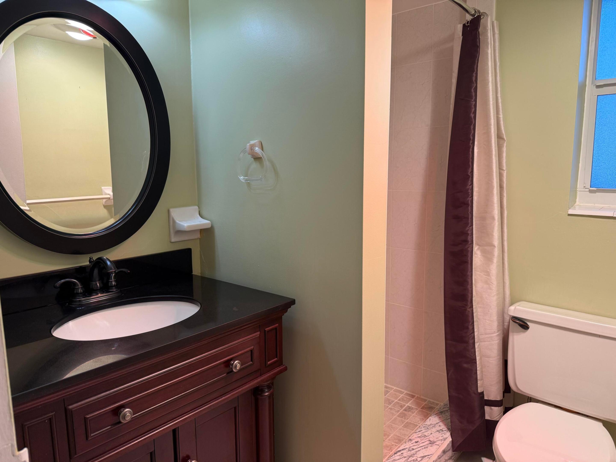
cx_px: 308
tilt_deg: -7.8
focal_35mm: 24
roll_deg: -0.3
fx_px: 427
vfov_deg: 56.8
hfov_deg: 71.6
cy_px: 231
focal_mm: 6.76
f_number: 1.78
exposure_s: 1/60
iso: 125
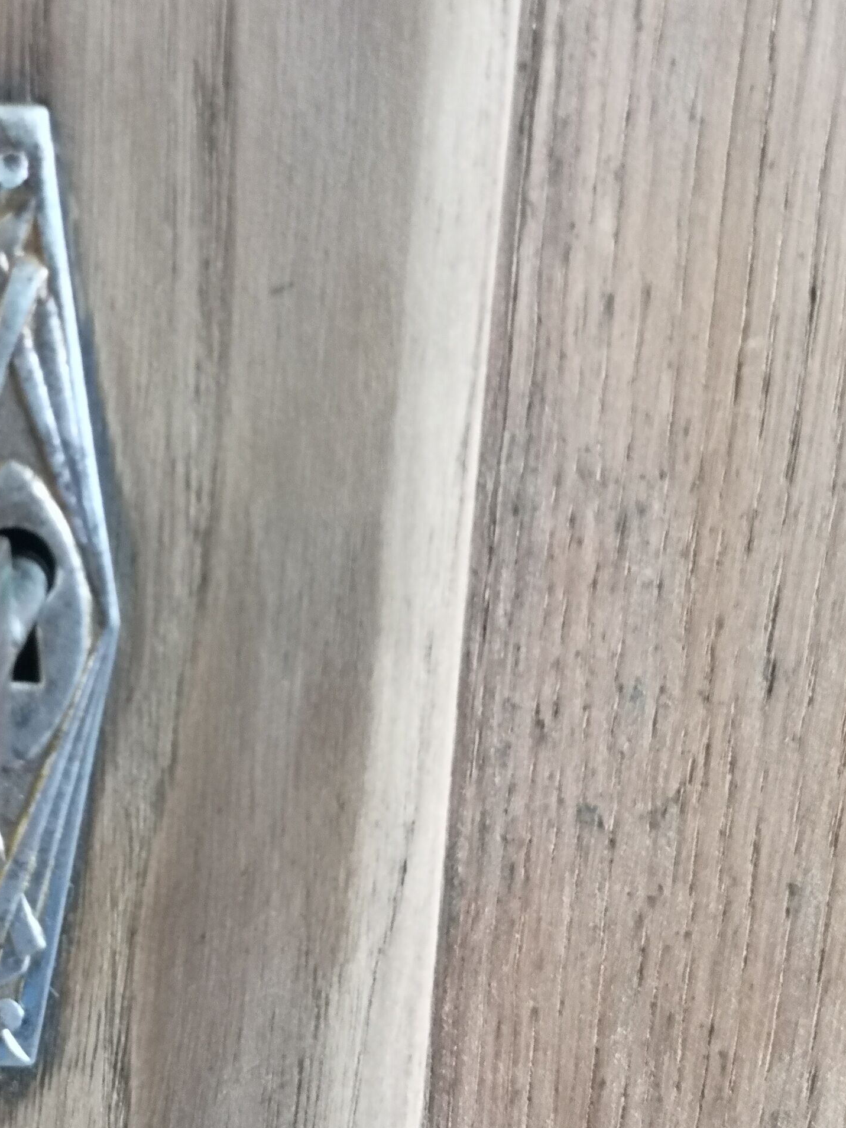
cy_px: 575
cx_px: 149
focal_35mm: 65
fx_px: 2118
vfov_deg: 29.8
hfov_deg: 22.2
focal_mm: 5.58
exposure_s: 1/33.3
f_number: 1.8
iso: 250
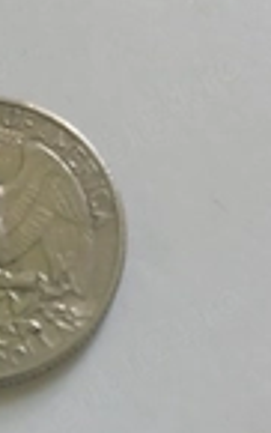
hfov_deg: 16.7
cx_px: -27
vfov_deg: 26.2
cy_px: 394
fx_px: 895
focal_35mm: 76
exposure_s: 1/50.3
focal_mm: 3.98
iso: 125
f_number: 1.8
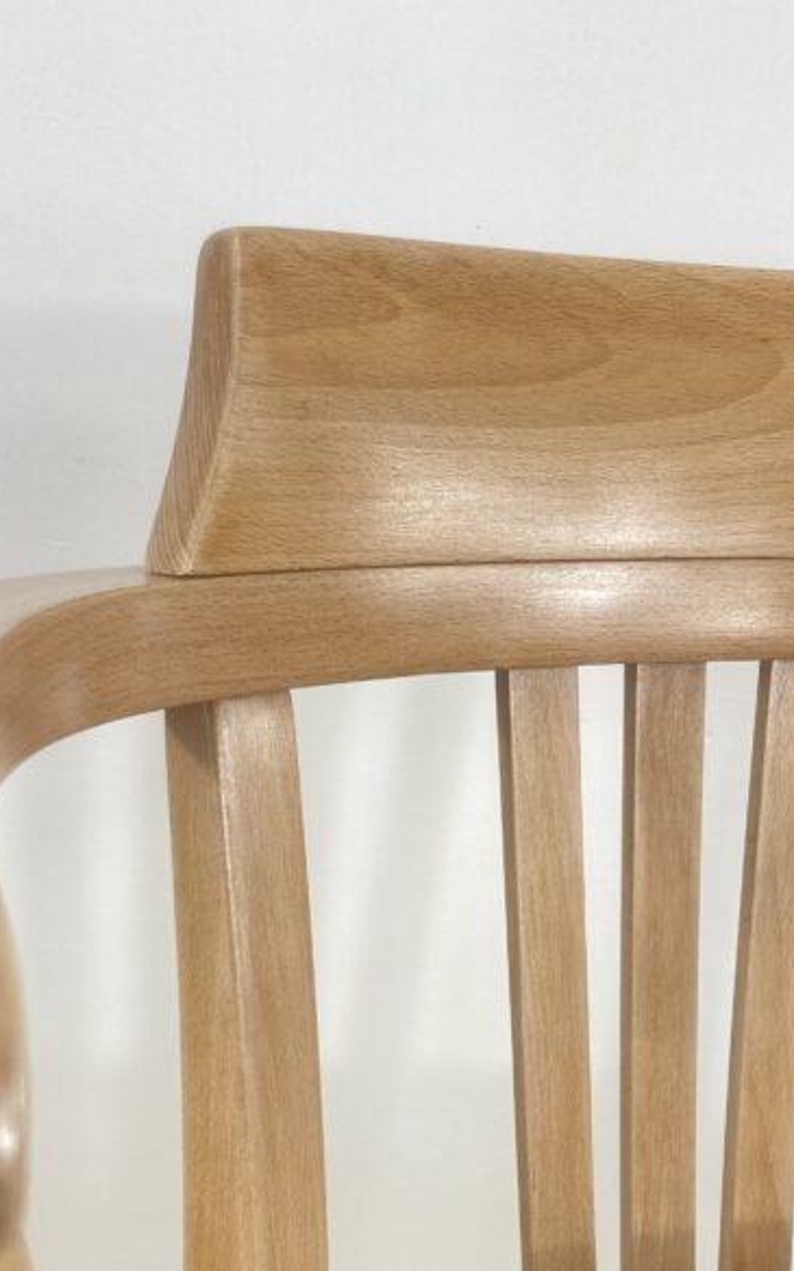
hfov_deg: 24.9
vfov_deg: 37.3
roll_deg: -4.0
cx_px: 372
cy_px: 1038
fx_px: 1800
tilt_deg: -20.0
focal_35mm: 52
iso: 40
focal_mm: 3.99
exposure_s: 1/100
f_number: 1.8
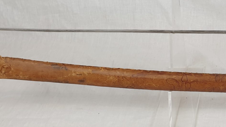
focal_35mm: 77
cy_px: 50
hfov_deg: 25.6
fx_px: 461
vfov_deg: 15.7
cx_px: 245
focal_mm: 4.3
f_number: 2.4
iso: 80
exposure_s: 1/100
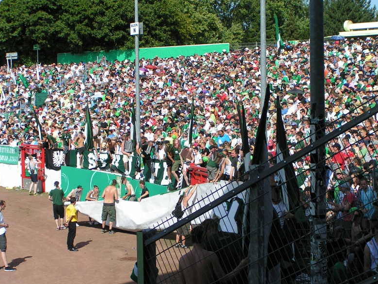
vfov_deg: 18.2
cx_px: 187
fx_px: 885
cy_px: 142
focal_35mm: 81
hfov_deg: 24.1
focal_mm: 12.1
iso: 50
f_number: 5
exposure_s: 1/640
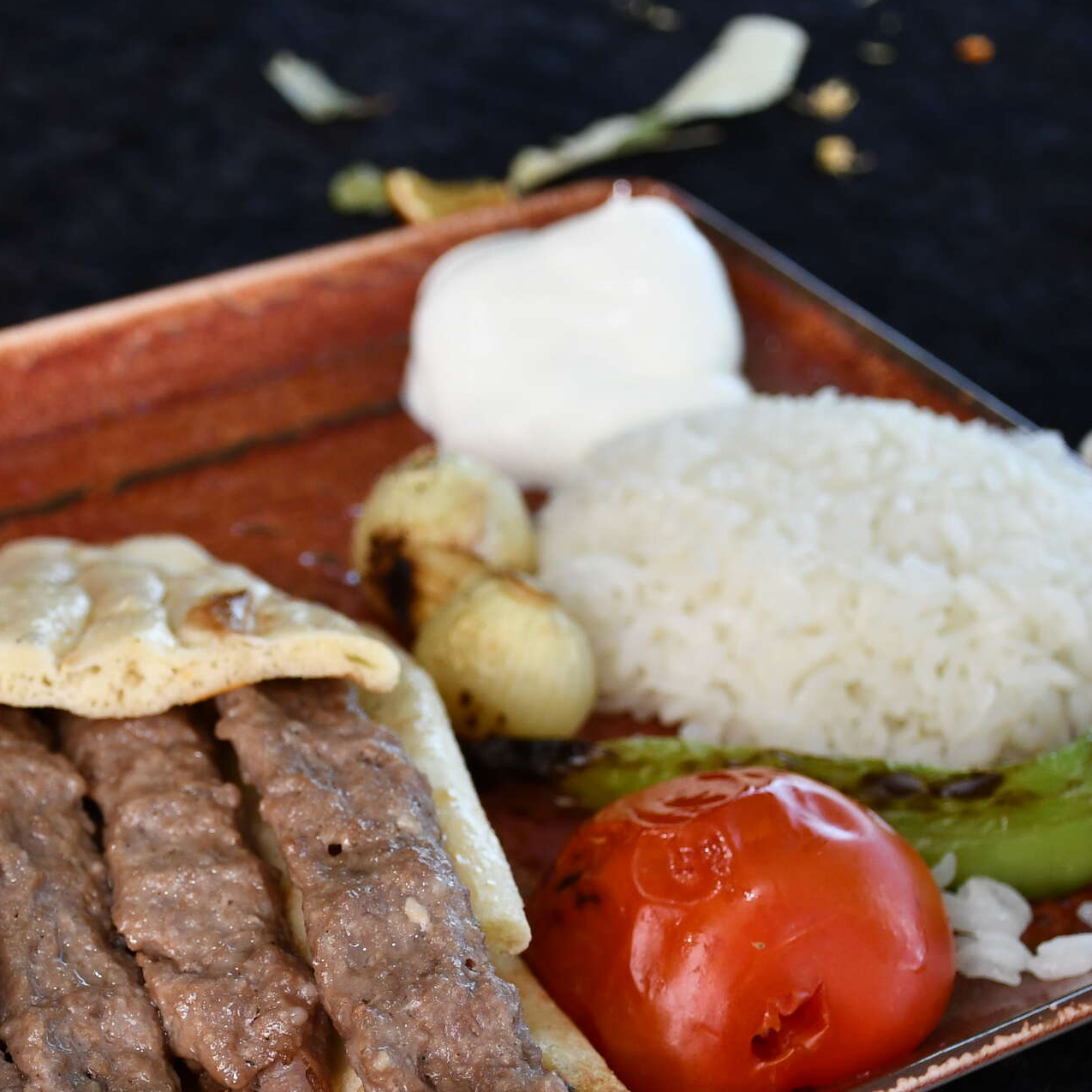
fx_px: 3212
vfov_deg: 19.1
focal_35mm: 90
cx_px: 238
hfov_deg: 19.1
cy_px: 852
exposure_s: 1/250
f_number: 4
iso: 640
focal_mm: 30
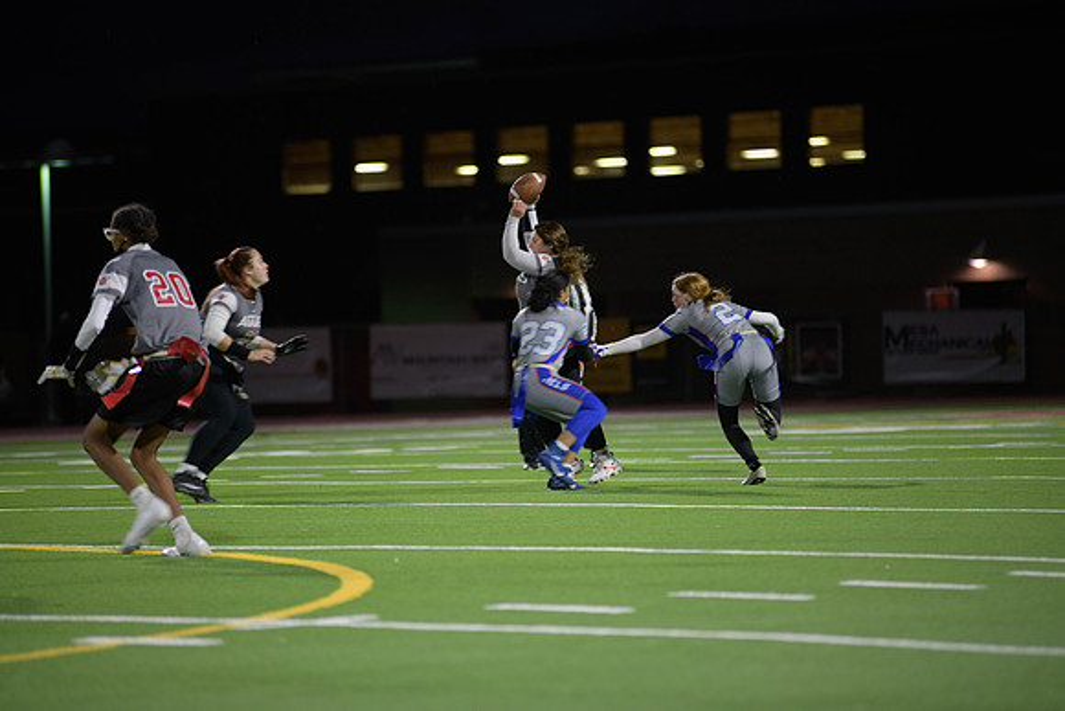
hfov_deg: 10.3
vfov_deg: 6.9
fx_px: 5918
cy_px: 356
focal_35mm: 200
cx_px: 532
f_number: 2.8
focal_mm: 200
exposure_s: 1/200
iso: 1000
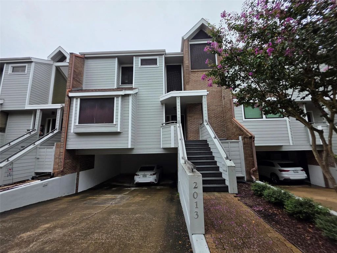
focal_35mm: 13
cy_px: 126
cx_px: 168
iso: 40
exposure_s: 1/1163
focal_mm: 2.2
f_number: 1.9
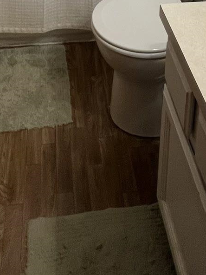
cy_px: -154
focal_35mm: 45
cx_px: 92
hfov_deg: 32.2
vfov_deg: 26.9
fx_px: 357
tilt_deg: -13.2
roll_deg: -0.3
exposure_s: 1/60
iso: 160
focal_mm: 1.57
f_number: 1.8
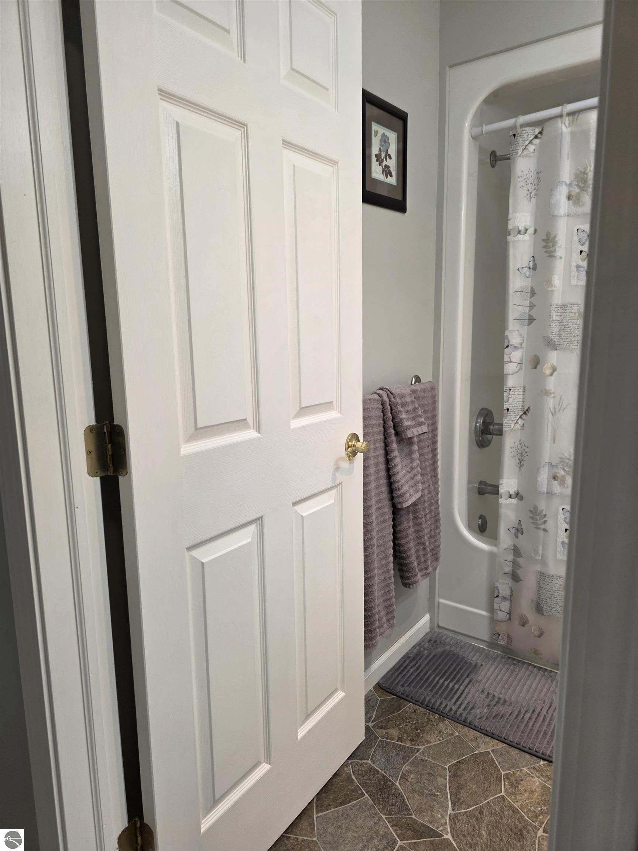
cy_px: 426
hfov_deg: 58.9
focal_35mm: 23
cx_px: 319
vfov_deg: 73.9
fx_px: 565
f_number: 1.7
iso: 80
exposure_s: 1/120
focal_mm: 6.3
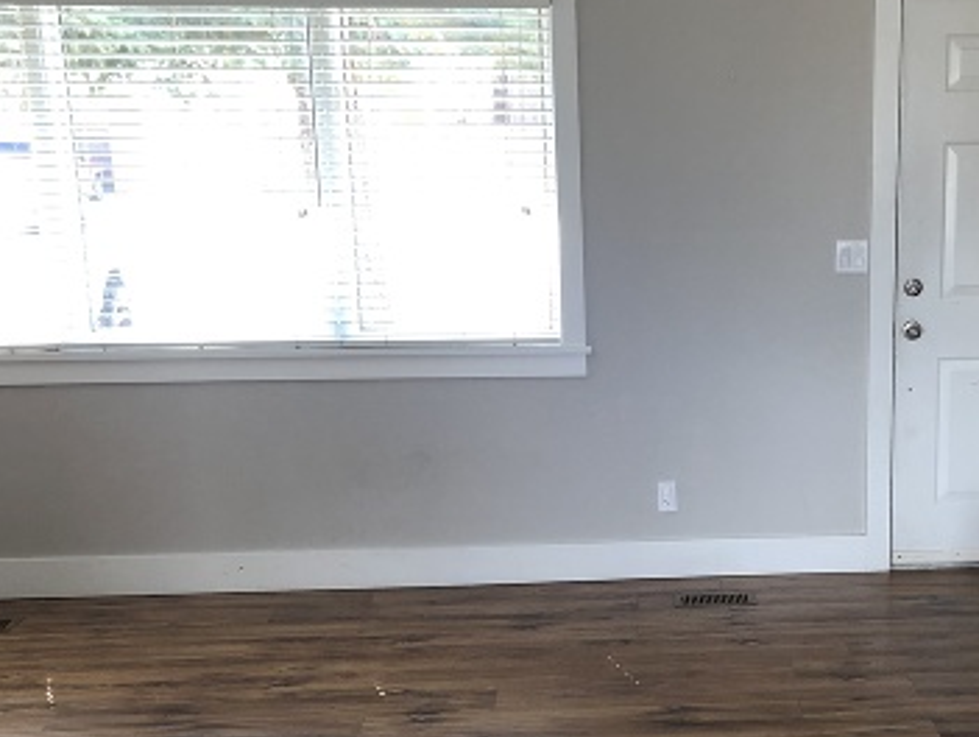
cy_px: 466
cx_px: 759
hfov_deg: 36.4
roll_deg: -0.2
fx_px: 1444
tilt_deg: -14.2
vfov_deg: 28.5
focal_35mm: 51
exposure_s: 1/30
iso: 25
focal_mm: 3.99
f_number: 1.8
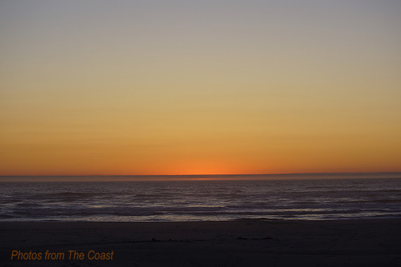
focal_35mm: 82
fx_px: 919
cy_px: 134
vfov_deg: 16.6
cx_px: 200
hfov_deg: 24.6
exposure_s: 1/125
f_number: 6.3
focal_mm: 55
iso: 100
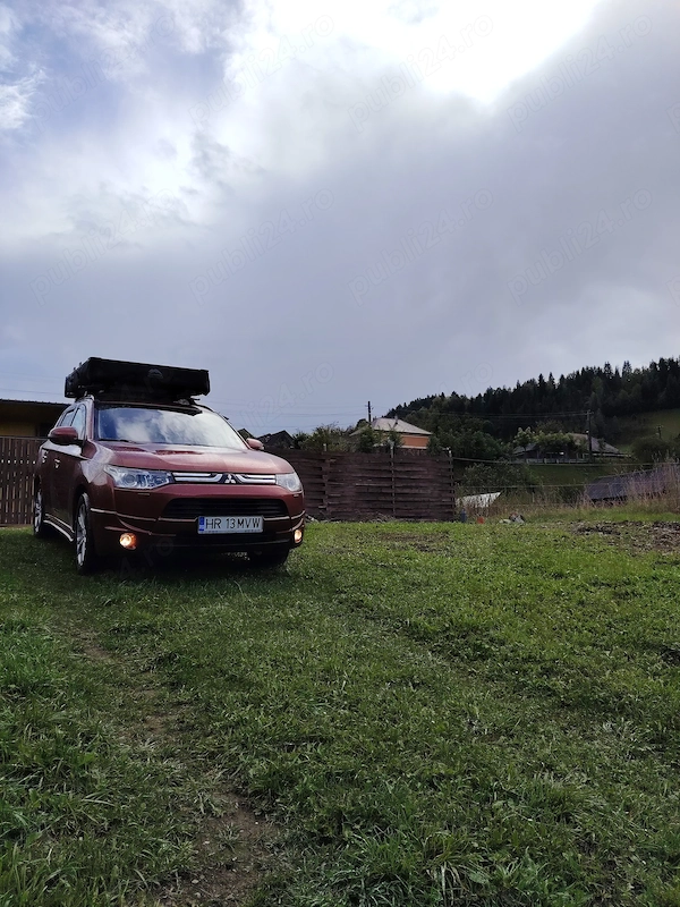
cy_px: 454
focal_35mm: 24
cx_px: 340
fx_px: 629
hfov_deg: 56.8
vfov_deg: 71.6
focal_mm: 5.25
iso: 100
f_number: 1.75
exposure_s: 1/1012
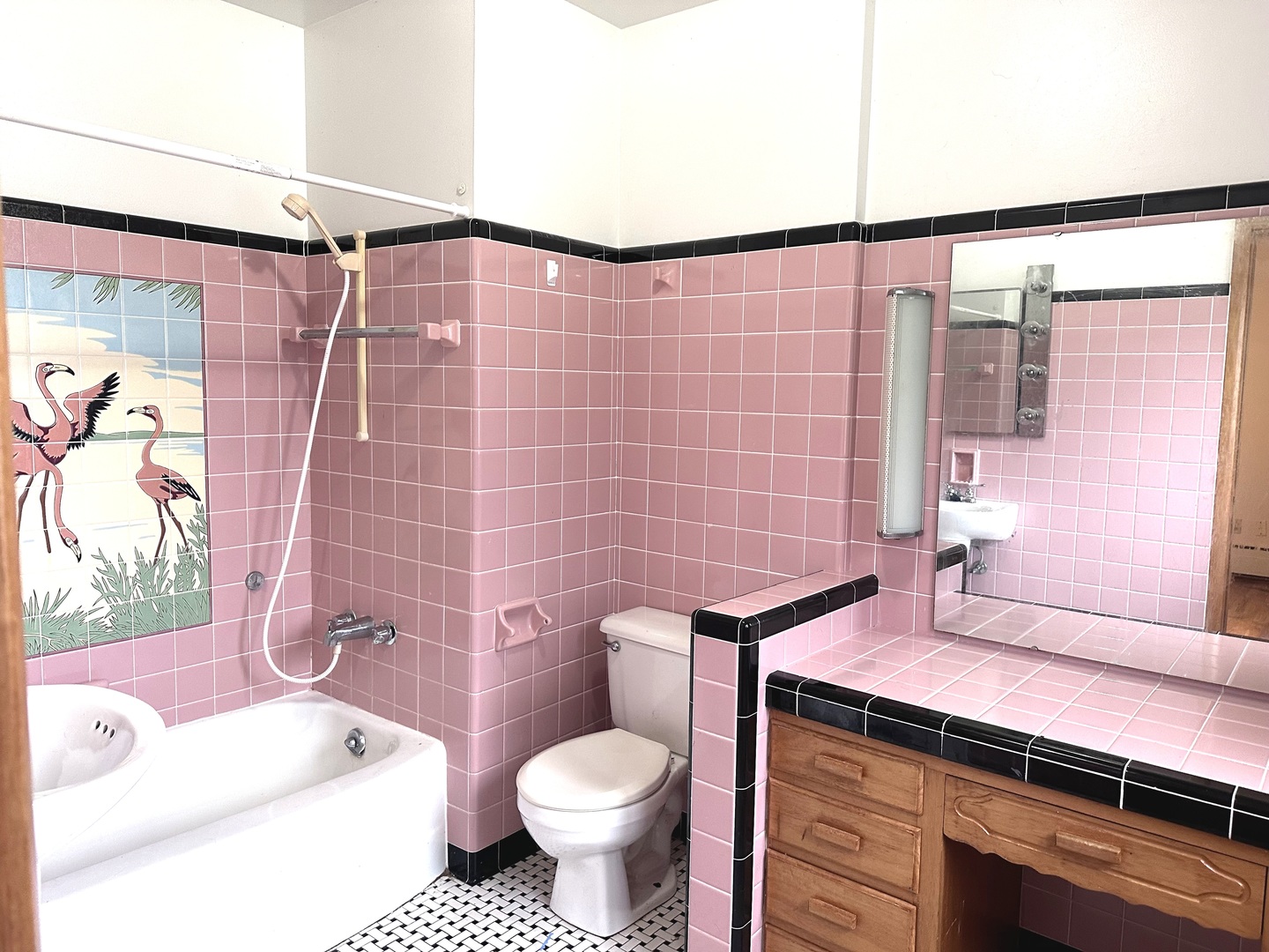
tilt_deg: -5.5
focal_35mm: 24
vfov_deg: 56.8
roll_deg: -0.7
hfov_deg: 71.6
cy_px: 476
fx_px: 880
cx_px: 634
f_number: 1.78
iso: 250
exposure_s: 1/60
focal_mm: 6.86
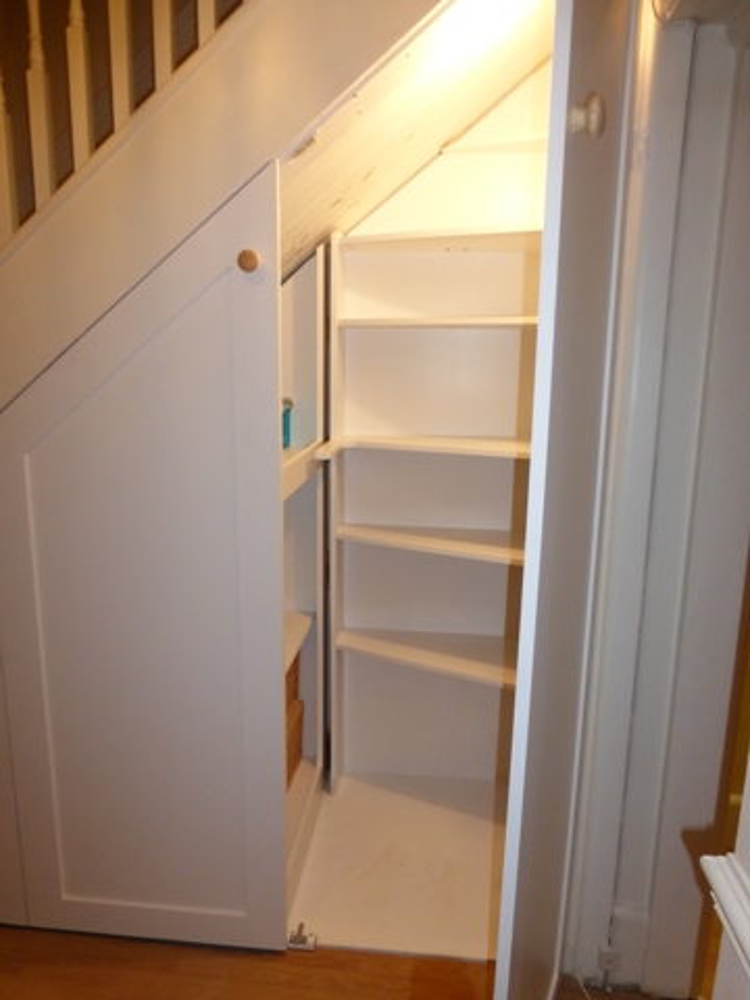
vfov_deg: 71.6
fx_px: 693
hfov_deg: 56.8
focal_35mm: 24
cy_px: 500
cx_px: 375
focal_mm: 4.3
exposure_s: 1/60
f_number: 3.3
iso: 320
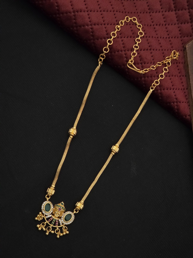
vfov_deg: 28.2
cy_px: 129
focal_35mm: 69
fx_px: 513
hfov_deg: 21.3
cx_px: 96
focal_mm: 7
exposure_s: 1/33.3
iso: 250
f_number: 2.4
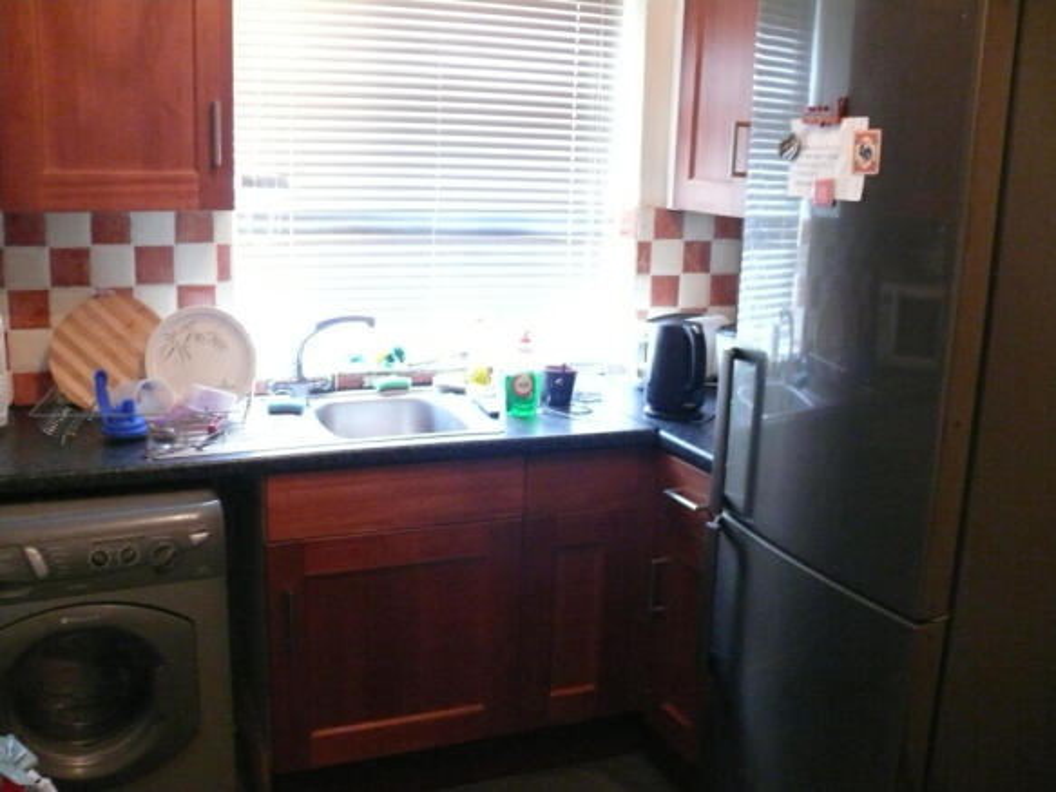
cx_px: 528
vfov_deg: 40.7
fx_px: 1067
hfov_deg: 52.6
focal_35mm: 35
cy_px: 396
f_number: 2.8
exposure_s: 1/25
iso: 800
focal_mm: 7.4
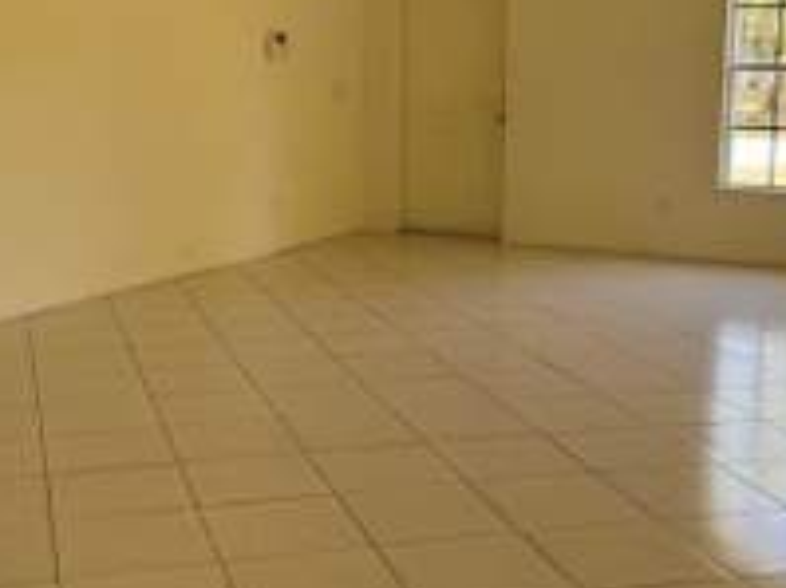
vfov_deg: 25.2
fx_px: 1316
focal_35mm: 58
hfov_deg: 33.2
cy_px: 253
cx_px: 332
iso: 80
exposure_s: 1/121
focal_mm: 6.76
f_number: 1.78
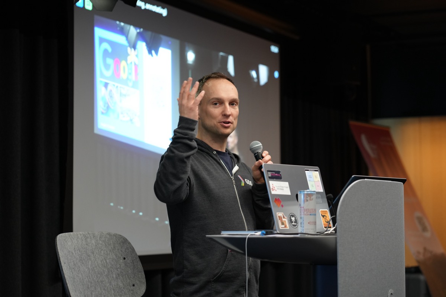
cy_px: 148
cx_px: 223
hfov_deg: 23.9
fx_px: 1053
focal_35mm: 85
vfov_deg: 16.1
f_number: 4
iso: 2000
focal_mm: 85
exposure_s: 1/160
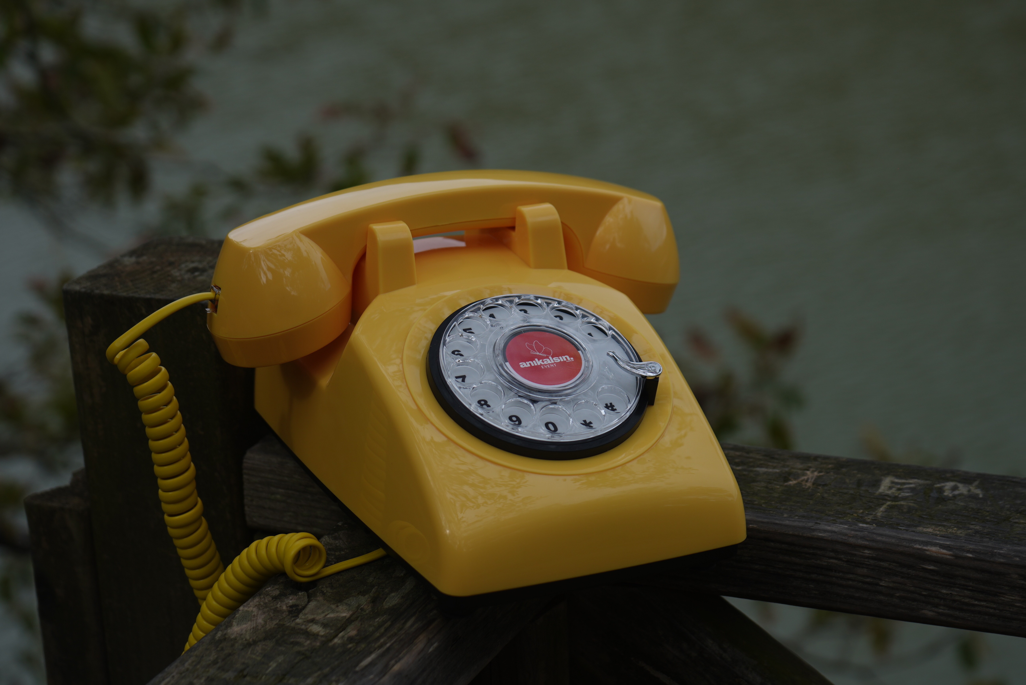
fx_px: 2223
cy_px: 342
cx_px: 513
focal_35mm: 78
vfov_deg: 17.5
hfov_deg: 26.0
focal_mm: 52
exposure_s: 1/500
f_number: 4.5
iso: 80
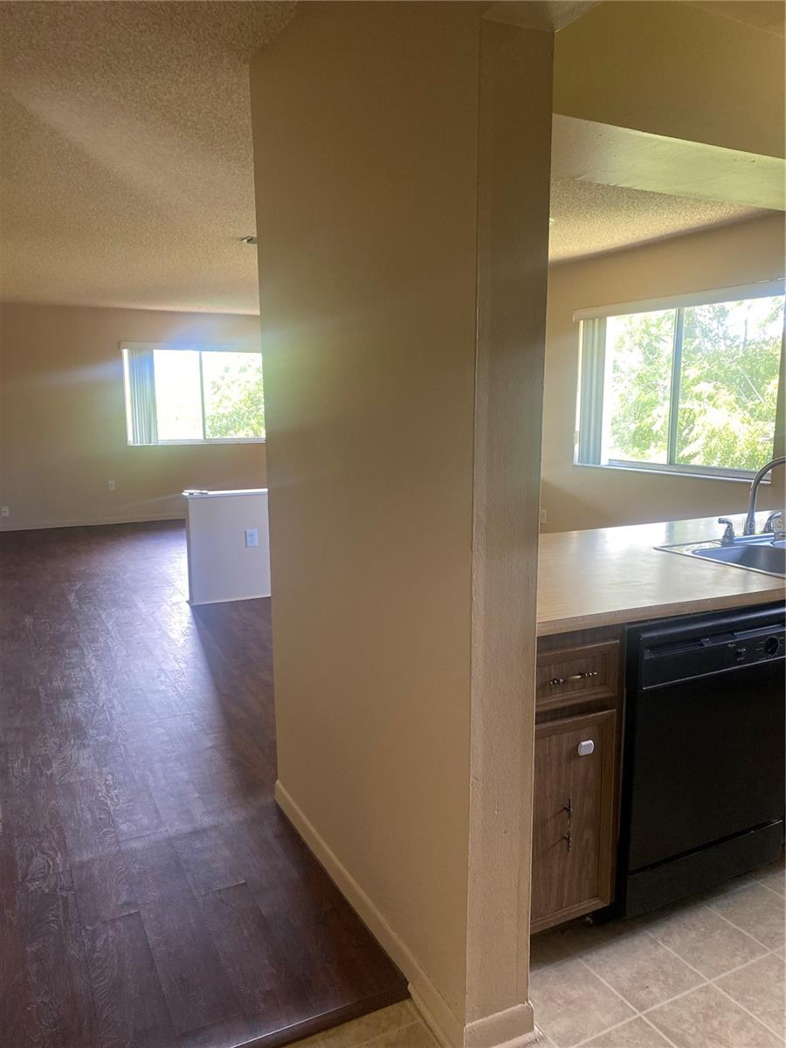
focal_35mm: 26
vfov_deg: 67.3
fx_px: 787
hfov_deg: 53.1
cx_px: 393
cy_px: 524
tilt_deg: -8.9
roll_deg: +0.1
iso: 160
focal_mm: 4.25
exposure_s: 1/60
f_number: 1.8
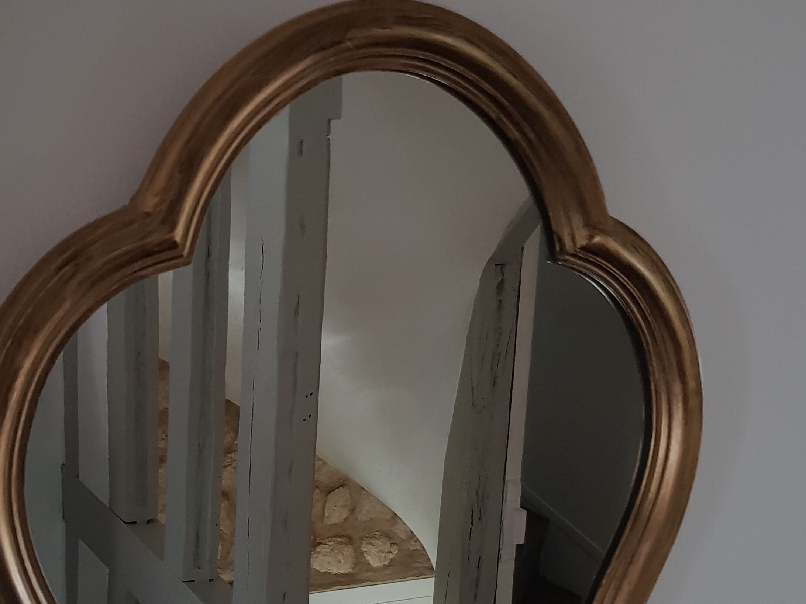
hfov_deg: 39.5
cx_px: 331
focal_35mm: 48
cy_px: 441
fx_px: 1118
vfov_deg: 29.9
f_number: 1.7
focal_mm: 4.2
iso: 250
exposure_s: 1/10
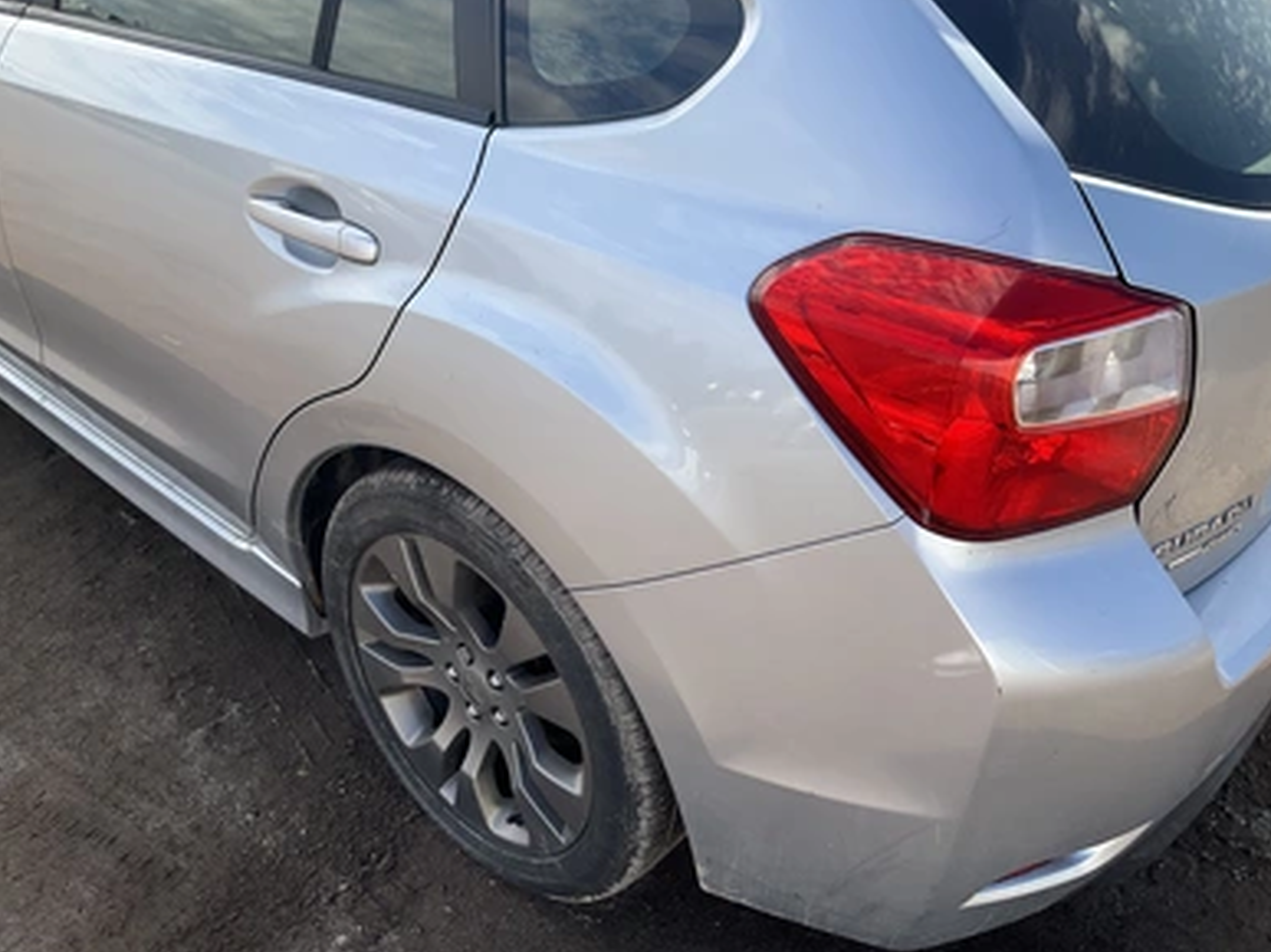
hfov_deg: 60.0
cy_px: 483
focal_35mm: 30
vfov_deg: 46.8
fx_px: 1101
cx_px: 650
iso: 25
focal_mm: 3
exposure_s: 1/781
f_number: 1.8
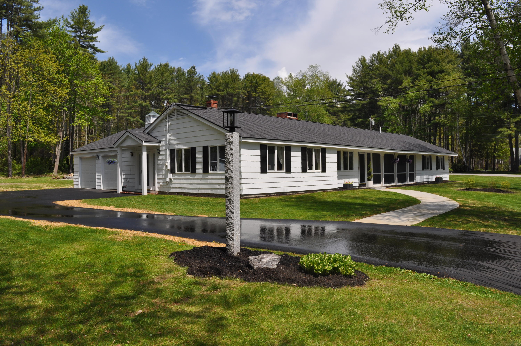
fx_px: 390
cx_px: 260
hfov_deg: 67.4
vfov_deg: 47.8
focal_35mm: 27
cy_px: 173
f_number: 10
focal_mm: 18
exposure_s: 1/400
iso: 200
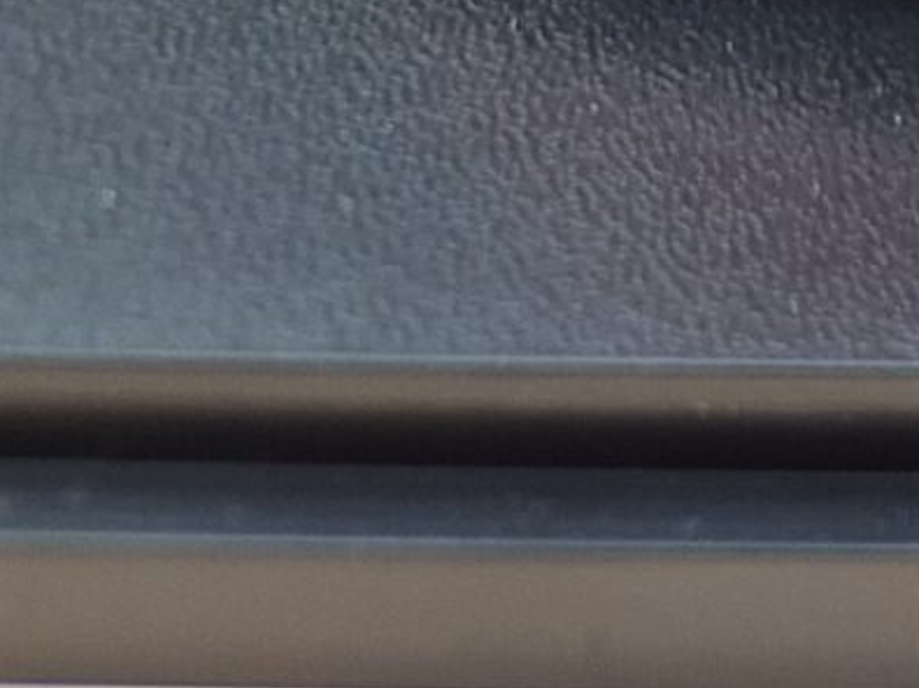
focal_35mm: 149
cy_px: -1018
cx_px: 2820
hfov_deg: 9.8
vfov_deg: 8.9
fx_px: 3955
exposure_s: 1/90
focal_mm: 5.4
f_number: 1.8
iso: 80
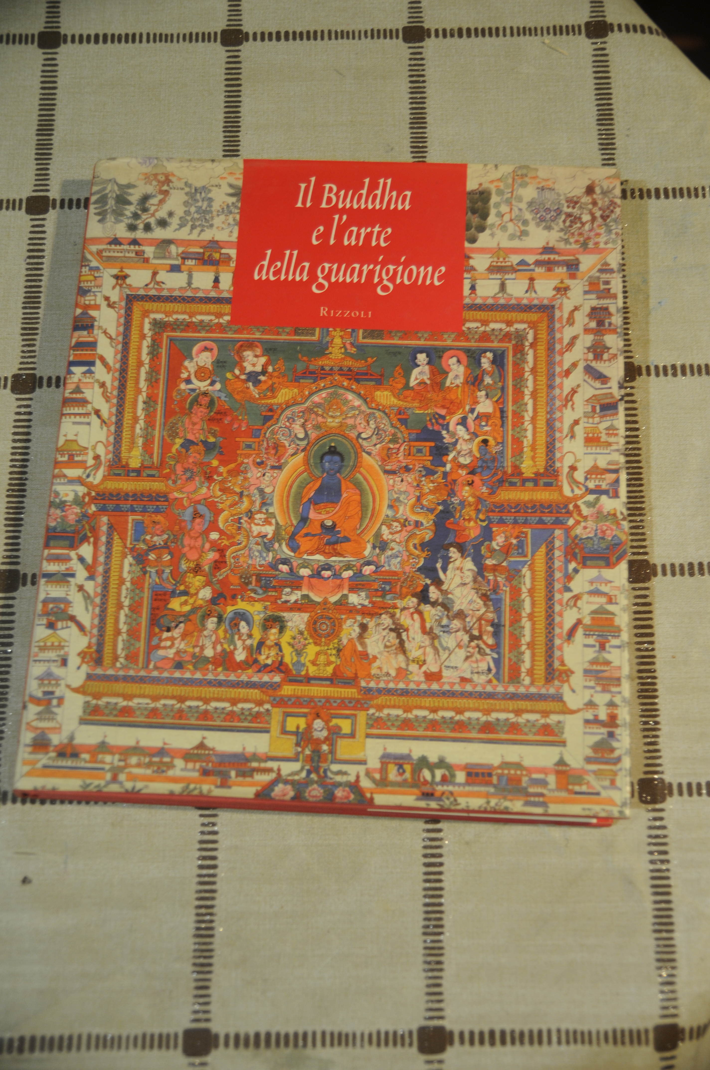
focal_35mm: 40
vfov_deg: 48.0
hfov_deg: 32.9
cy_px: 535
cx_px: 355
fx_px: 1201
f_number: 2.8
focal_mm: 27
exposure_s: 1/15
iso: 200
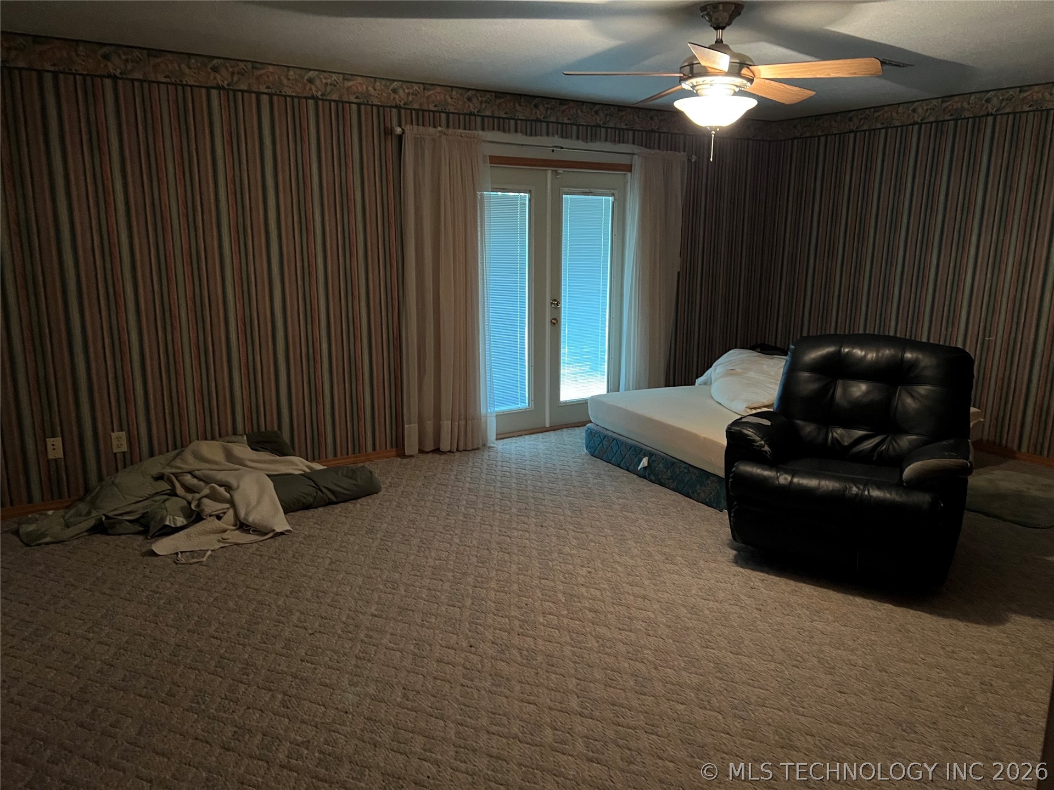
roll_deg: -0.1
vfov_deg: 53.1
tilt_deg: -12.5
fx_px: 792
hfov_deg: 67.3
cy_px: 395
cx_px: 527
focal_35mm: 26
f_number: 1.5
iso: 500
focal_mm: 5.7
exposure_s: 1/30
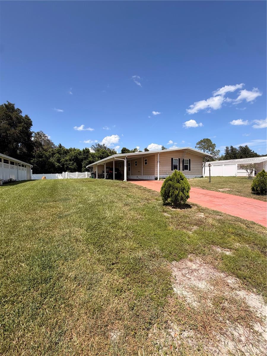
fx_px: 144
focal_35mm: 14
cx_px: 134
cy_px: 178
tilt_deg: -0.8
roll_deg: +0.4
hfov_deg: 85.7
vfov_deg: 102.1
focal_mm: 2.22
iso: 25
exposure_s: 1/770
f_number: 2.2
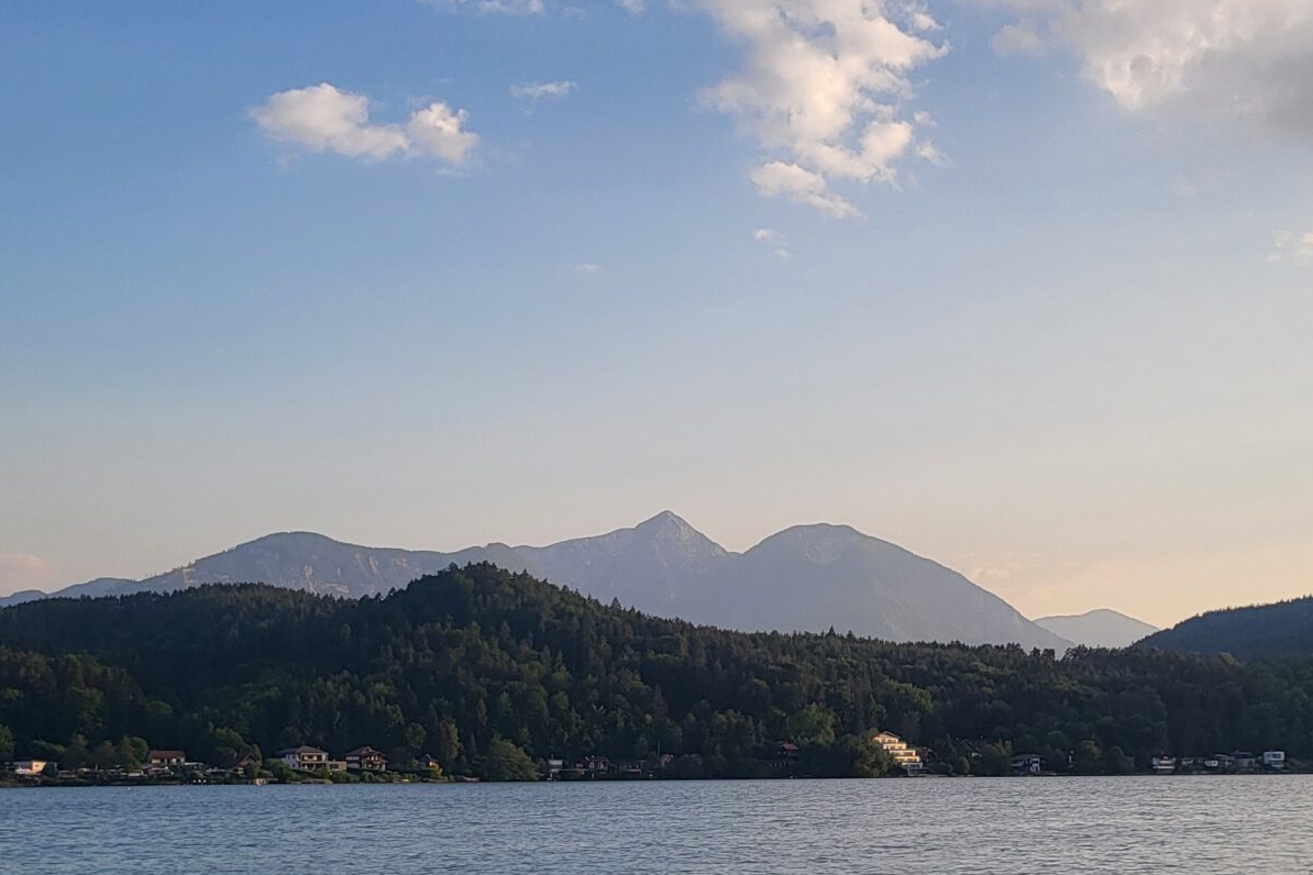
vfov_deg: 23.0
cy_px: 710
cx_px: 1009
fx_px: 2115
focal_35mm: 58
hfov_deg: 33.7
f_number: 1.8
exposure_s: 1/1418
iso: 40
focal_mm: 5.4
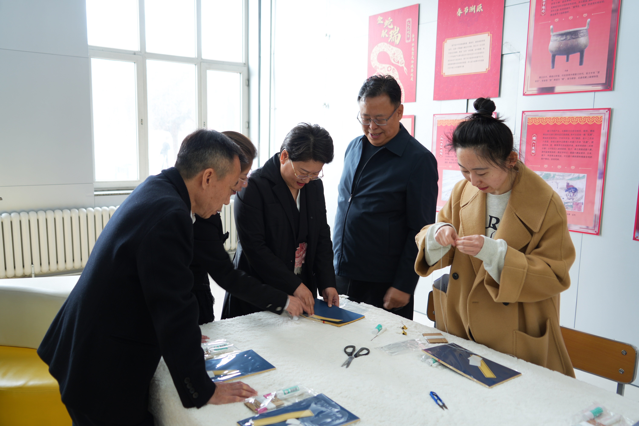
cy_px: 213
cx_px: 320
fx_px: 532
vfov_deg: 43.6
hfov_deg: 61.9
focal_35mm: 30
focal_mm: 30
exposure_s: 1/30
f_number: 4
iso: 160
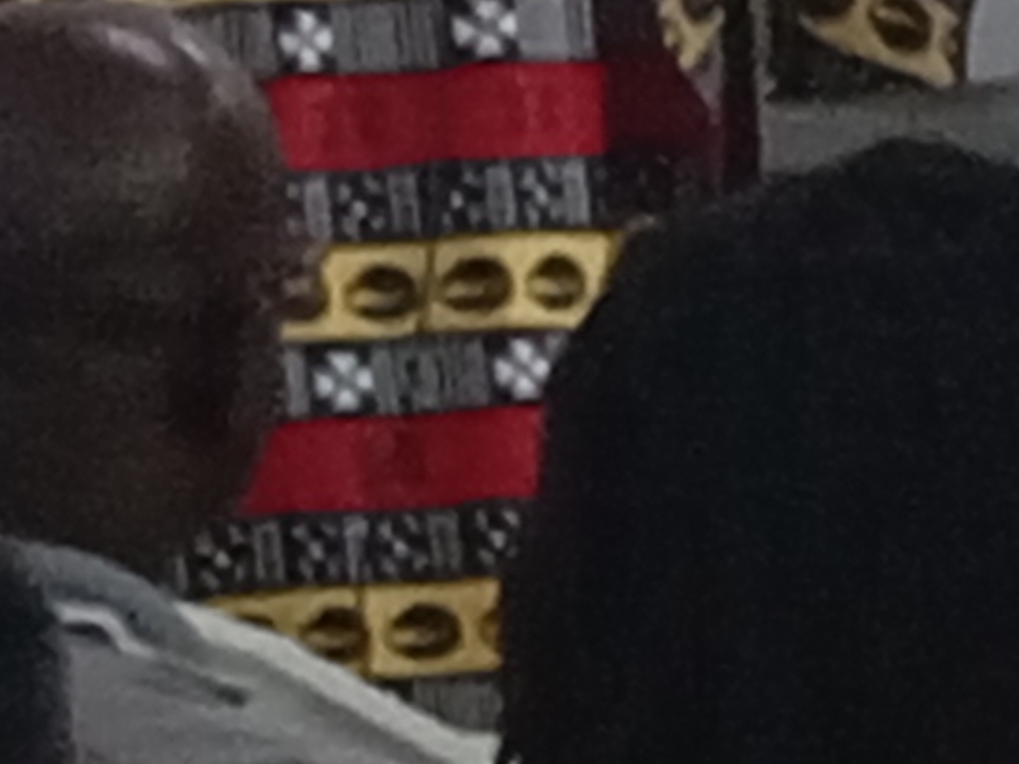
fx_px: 10889
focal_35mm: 370
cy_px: -94
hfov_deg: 5.0
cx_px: 3455
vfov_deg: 4.0
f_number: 1.8
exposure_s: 1/33.3
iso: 187
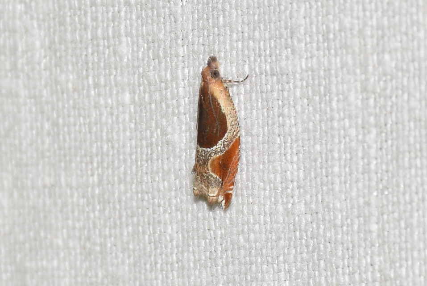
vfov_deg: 6.6
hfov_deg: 9.8
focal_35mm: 210
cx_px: 214
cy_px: 143
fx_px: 2493
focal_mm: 140
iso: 200
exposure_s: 1/160
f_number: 13
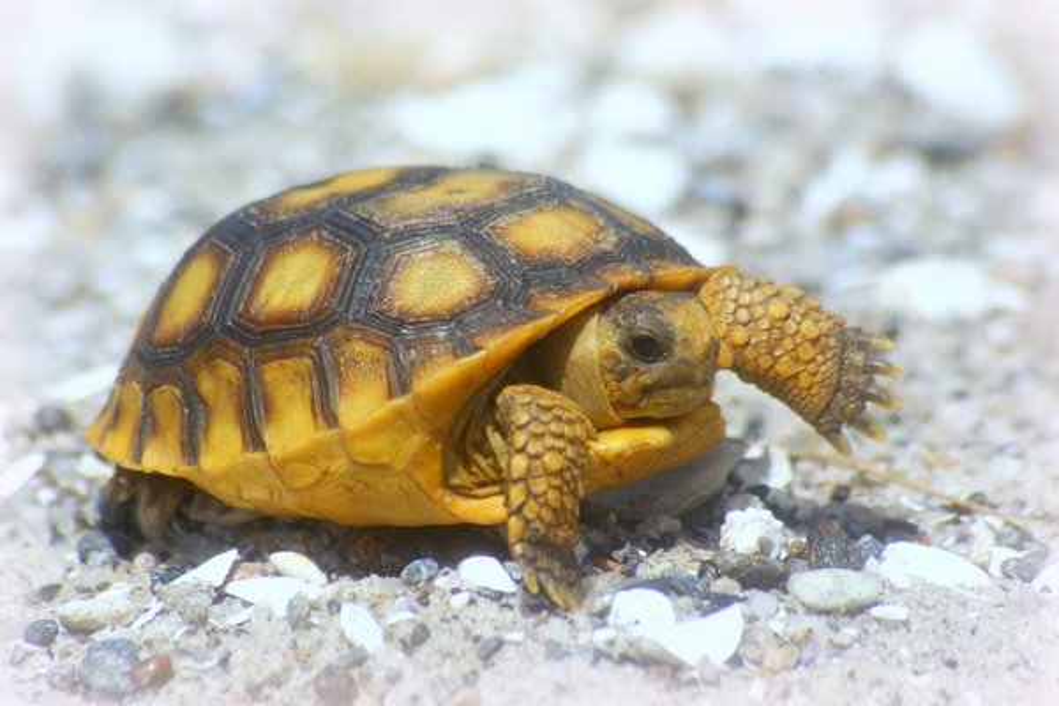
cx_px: 530
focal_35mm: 450
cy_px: 353
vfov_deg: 3.1
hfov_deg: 4.6
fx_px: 13236
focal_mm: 300
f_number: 11
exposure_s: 1/320
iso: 100
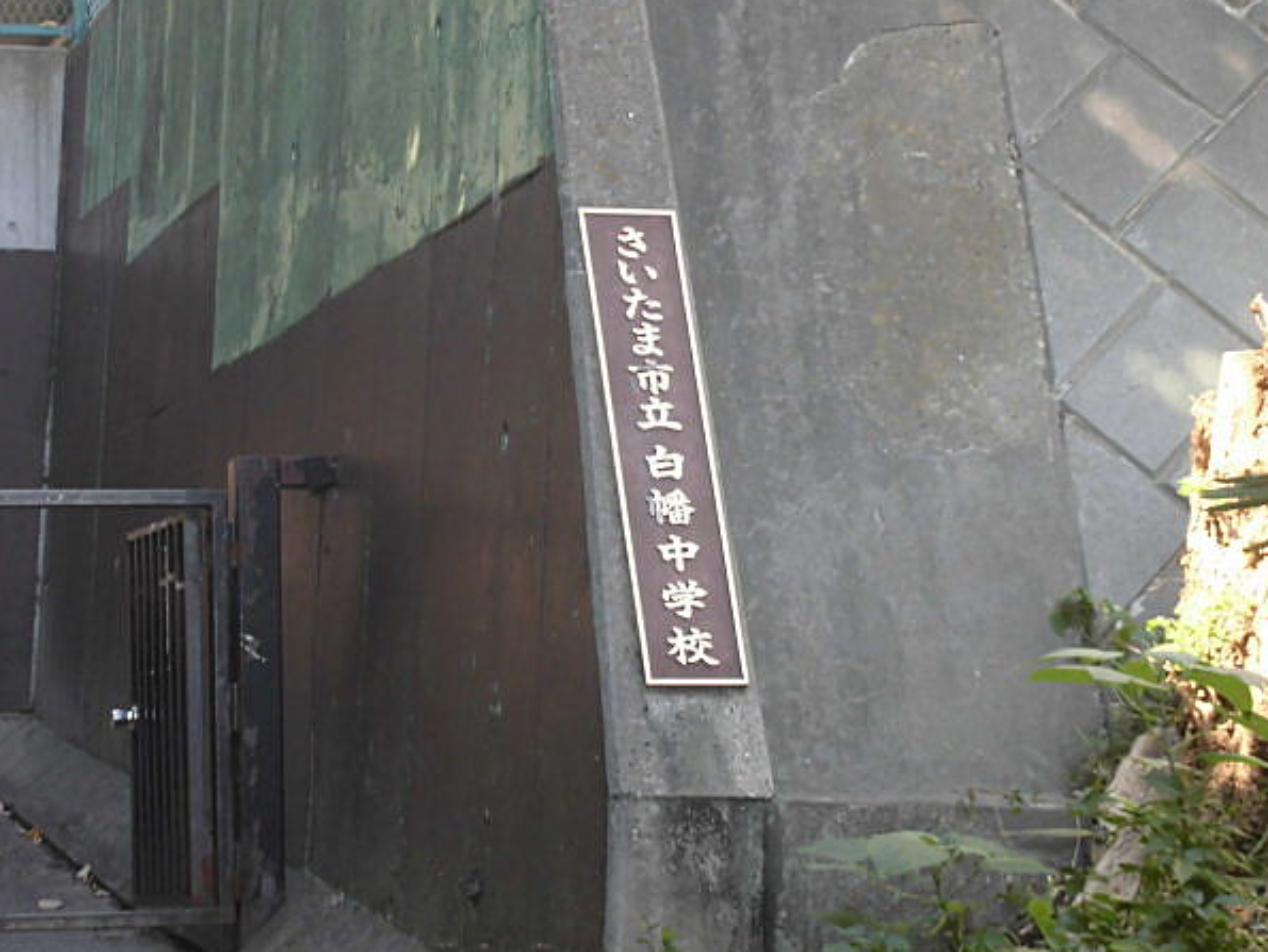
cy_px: 466
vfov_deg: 12.9
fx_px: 4215
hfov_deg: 17.1
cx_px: 663
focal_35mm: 115
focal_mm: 19.2
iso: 200
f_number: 5.1
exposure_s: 1/60
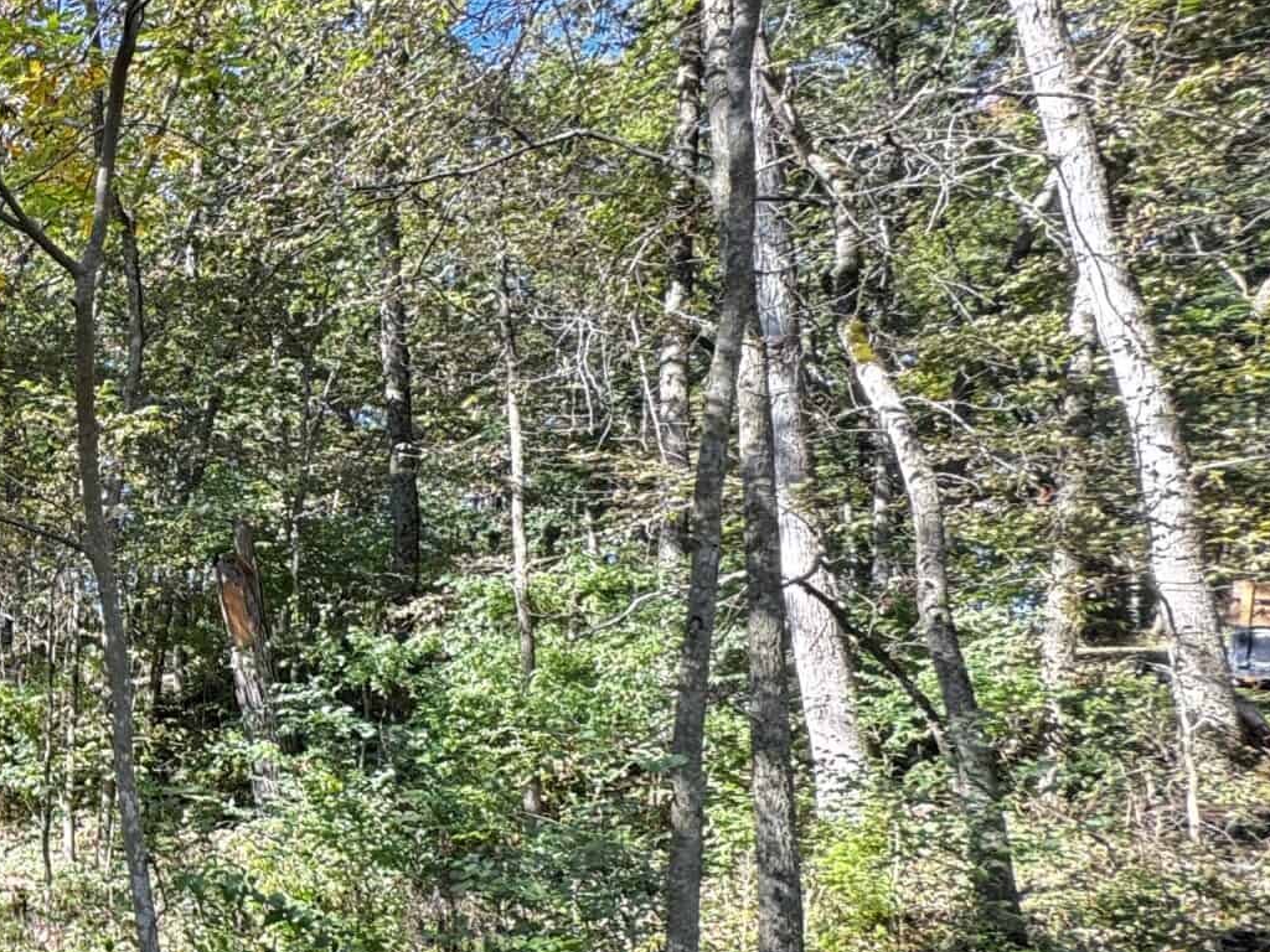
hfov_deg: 37.7
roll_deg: -3.6
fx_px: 1284
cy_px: 573
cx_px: -293
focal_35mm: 35
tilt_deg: +5.8
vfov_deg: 40.5
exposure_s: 1/99
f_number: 2.2
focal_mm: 2.22
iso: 100
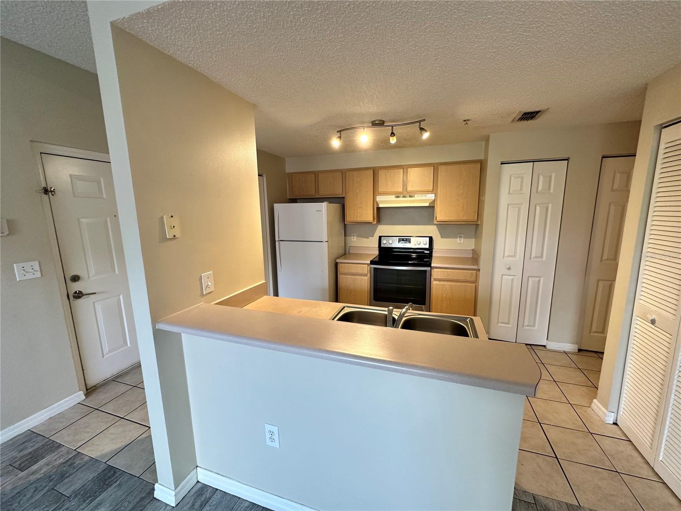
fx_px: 275
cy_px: 256
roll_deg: +0.6
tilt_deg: -10.0
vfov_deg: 85.7
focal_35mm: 14
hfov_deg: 102.1
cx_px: 340
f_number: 2.2
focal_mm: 2.22
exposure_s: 1/60
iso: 200
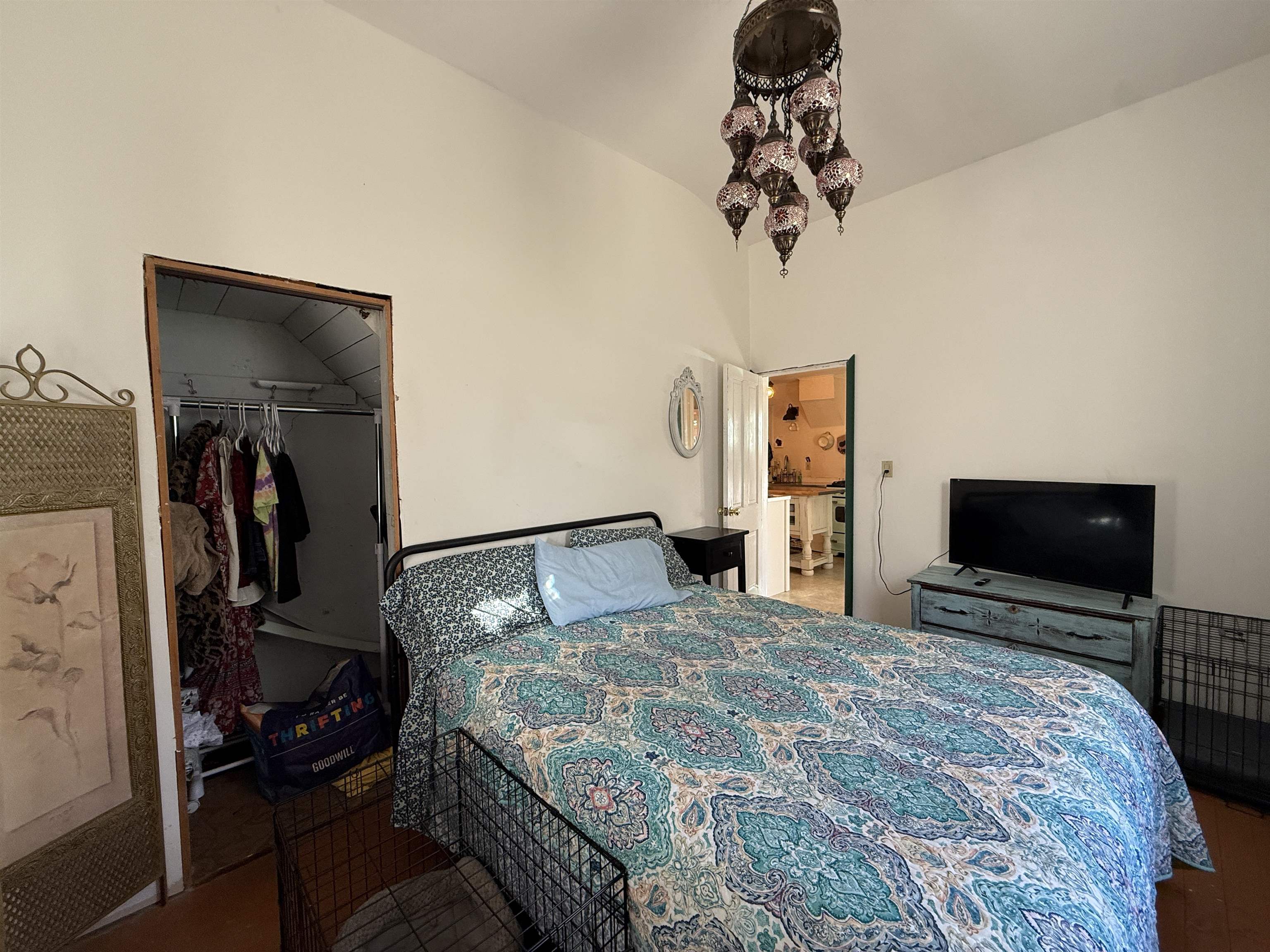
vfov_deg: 85.7
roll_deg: +1.0
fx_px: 514
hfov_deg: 102.1
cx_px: 635
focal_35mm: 14
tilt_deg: -2.1
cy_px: 476
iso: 160
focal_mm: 2.22
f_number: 2.2
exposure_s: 1/99
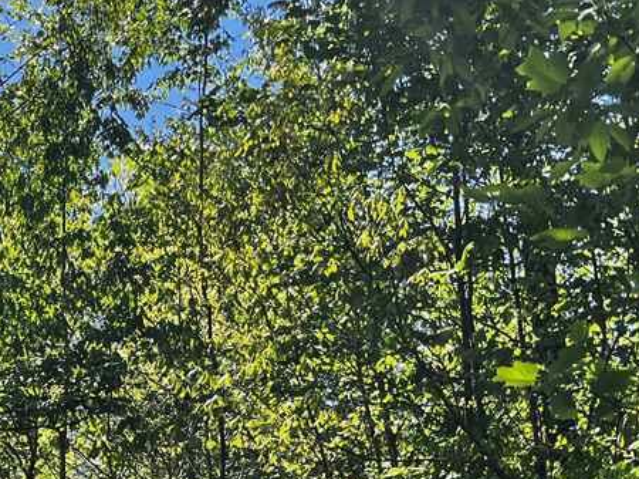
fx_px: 1365
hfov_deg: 23.6
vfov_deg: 19.5
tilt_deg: +10.9
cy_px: 429
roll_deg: -2.4
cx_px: -160
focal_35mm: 74
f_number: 1.5
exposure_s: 1/1808
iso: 50
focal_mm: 5.7
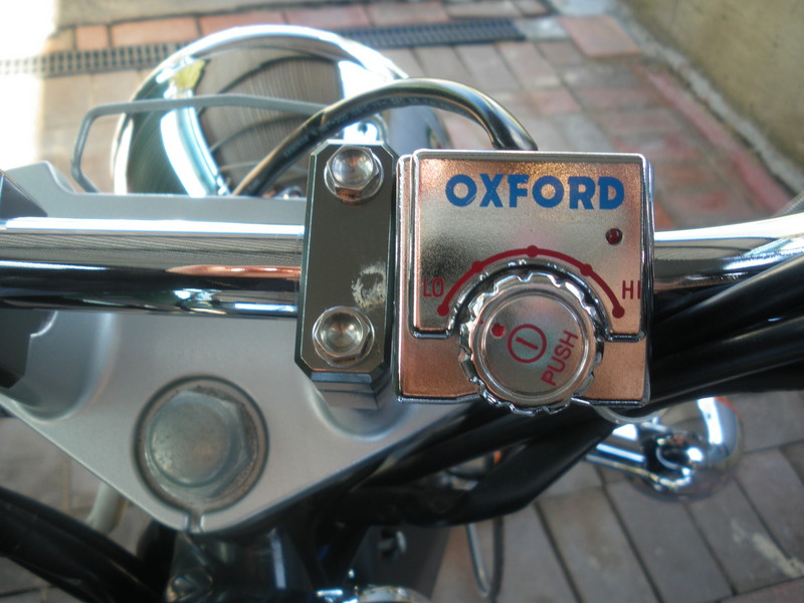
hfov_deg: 51.4
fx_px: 836
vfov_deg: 39.7
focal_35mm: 36
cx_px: 402
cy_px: 302
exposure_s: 1/50
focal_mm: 6.3
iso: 64
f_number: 3.5
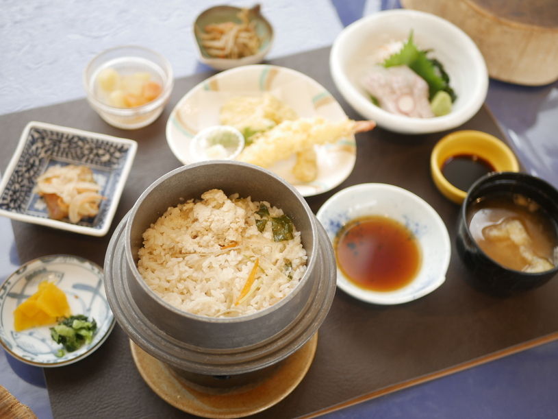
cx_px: 279
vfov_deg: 29.1
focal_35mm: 50
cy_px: 210
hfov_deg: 38.2
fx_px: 806
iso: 200
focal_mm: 25
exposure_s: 1/60
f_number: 1.7
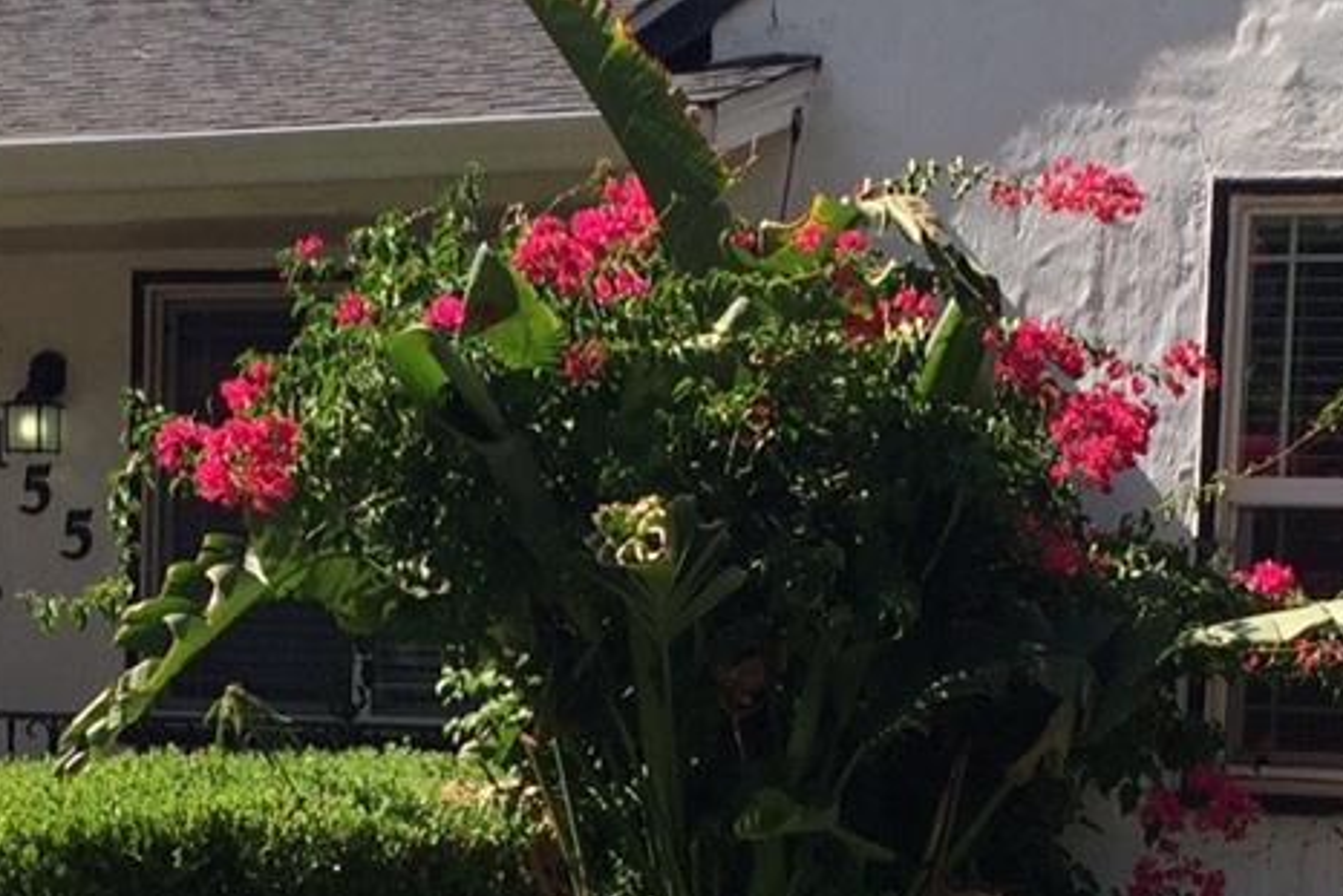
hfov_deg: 21.0
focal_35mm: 97
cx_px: 481
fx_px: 3620
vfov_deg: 14.0
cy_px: 831
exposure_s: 1/1325
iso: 32
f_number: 2.2
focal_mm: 4.15
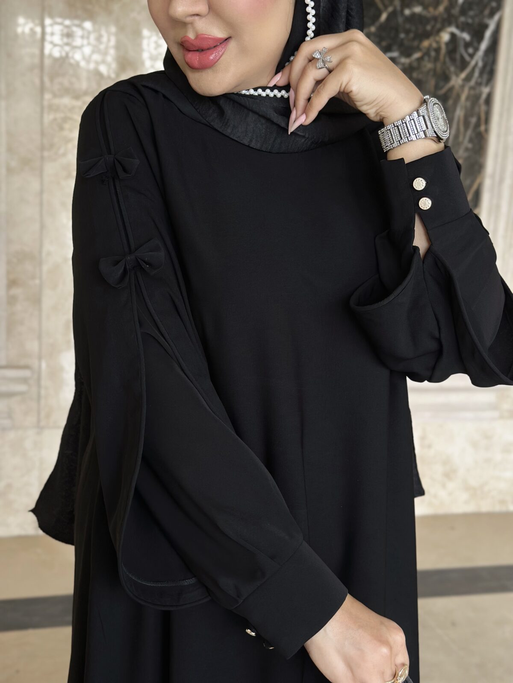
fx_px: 948
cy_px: 342
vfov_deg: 39.7
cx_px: 256
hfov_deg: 30.3
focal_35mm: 48
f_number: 1.78
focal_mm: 6.86
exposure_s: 1/67
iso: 125
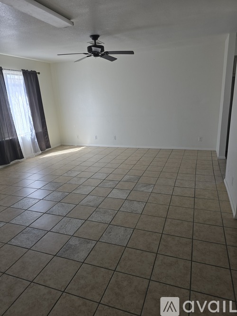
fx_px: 210
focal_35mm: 23
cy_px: 158
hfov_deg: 58.9
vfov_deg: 73.9
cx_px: 118
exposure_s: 1/180
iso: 80
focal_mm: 6.3
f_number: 1.7
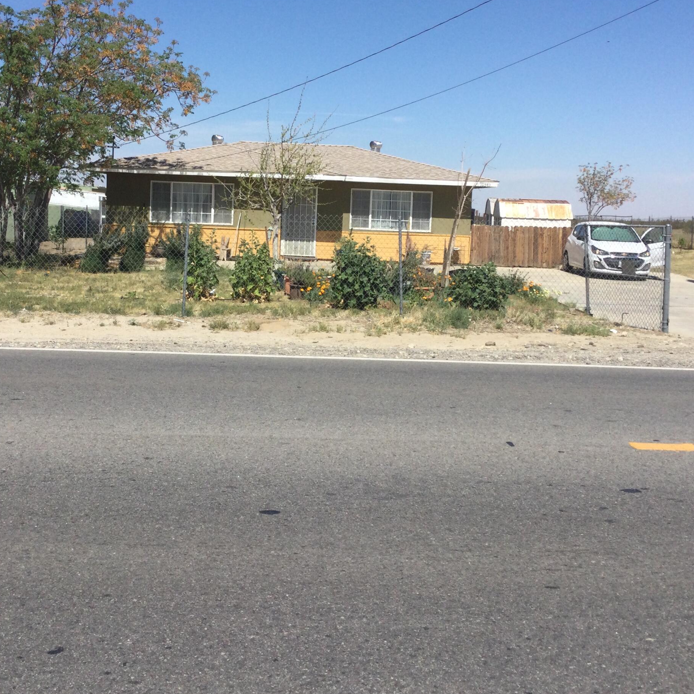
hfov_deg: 37.5
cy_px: 288
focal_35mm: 45
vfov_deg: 37.4
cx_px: 322
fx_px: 1021
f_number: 2.4
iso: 25
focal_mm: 3.3
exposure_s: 1/1942
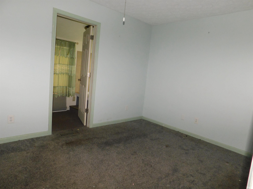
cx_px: 126
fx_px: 168
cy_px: 94
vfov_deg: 58.9
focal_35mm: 23
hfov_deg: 73.9
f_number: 3
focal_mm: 4
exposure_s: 1/30
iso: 200
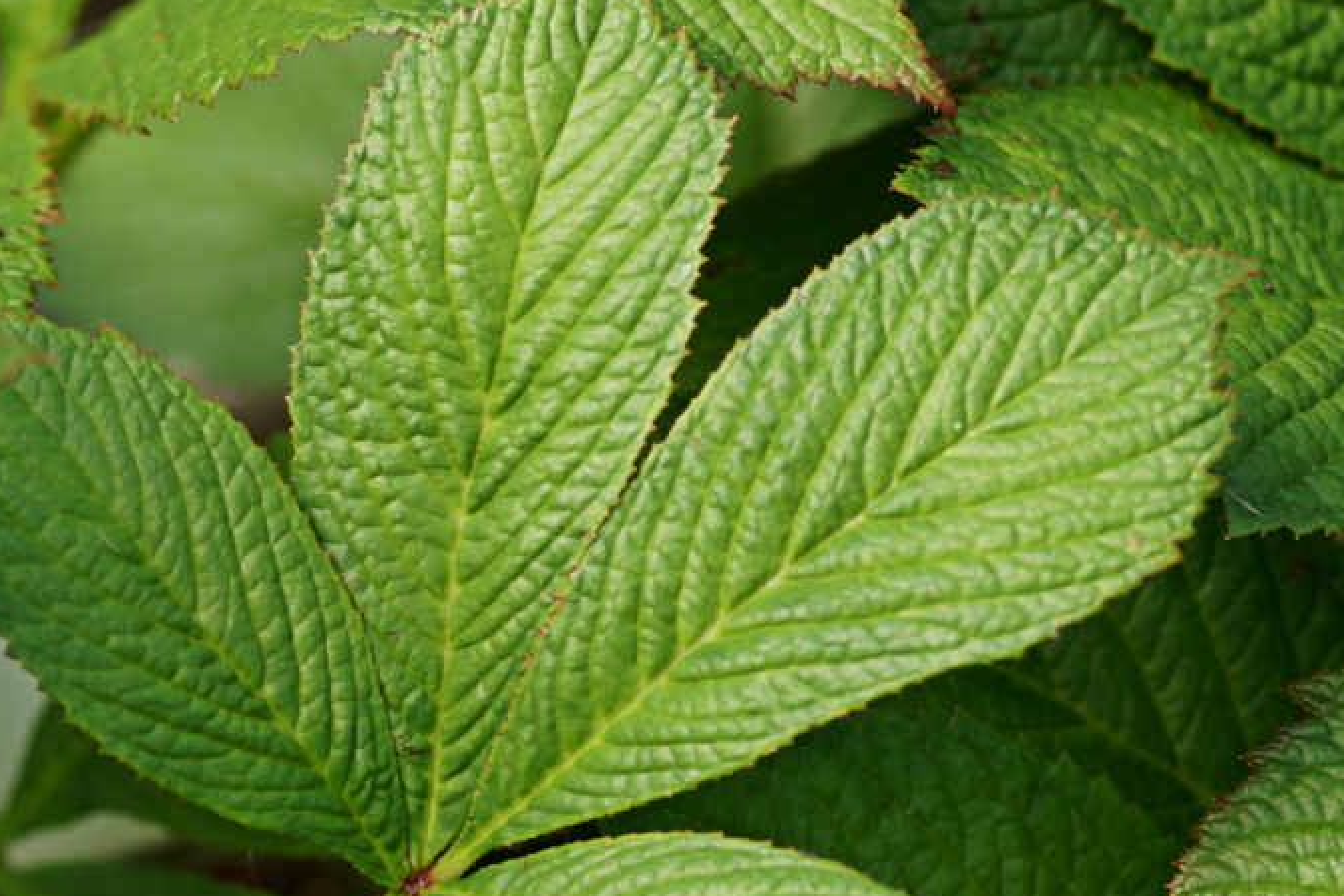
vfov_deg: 5.1
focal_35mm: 269
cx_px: 653
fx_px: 10042
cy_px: 733
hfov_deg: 7.7
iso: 100
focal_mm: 100
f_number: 3.2
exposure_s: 1/160
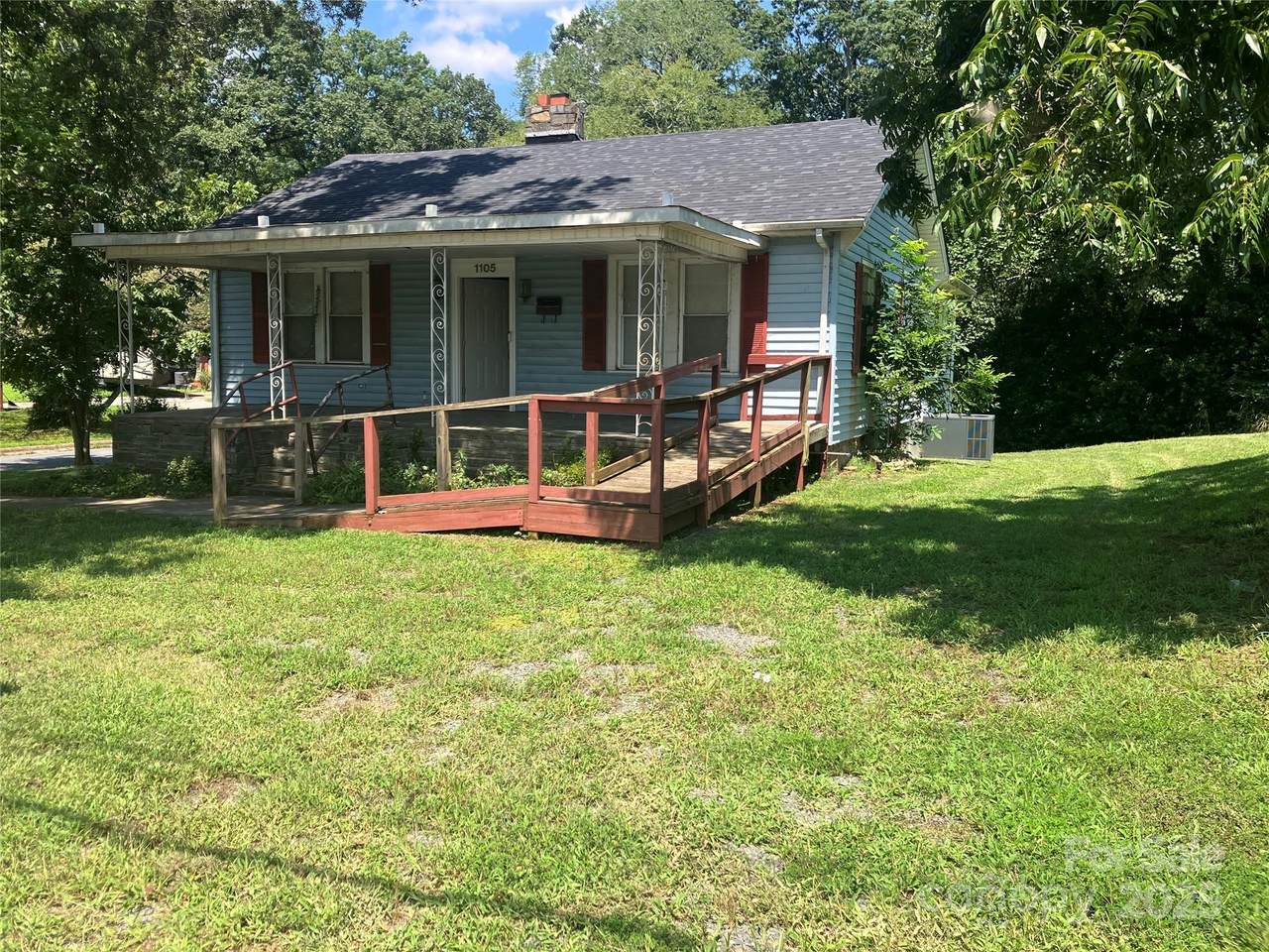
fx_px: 1026
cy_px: 476
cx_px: 634
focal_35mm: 28
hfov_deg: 63.4
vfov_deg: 49.7
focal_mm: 3.99
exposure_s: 1/917
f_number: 1.8
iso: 32
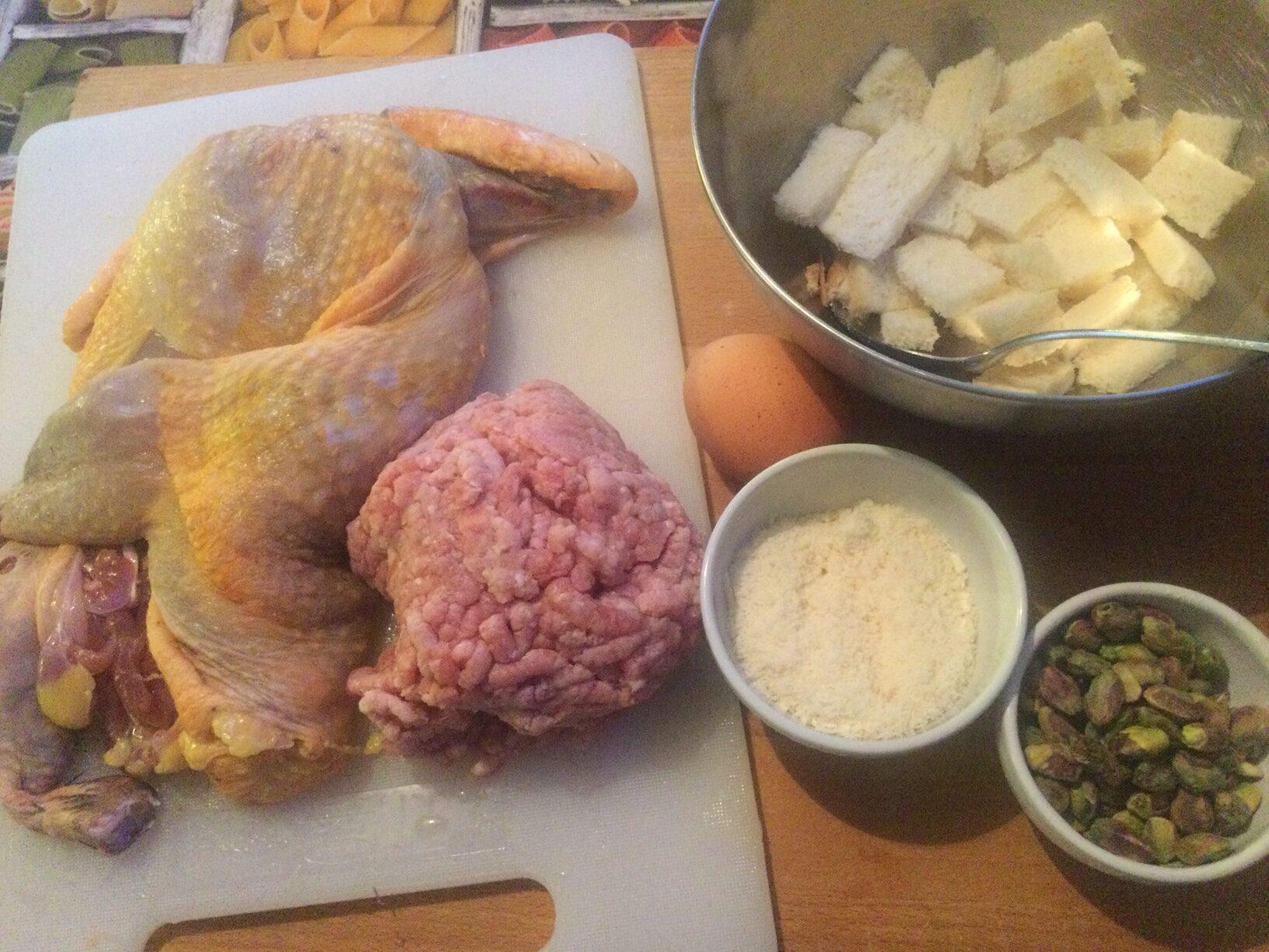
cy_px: 476
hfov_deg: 58.4
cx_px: 634
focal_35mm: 31
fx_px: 1136
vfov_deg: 45.4
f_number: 2.4
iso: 250
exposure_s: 1/17
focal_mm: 3.3
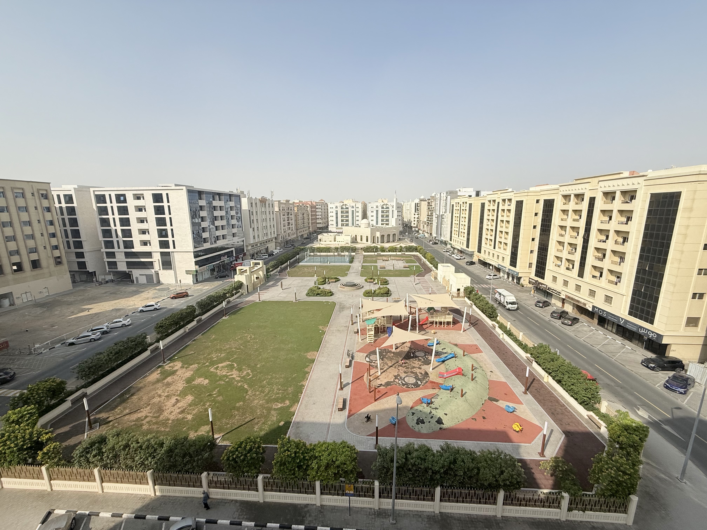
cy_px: 265
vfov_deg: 85.7
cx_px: 354
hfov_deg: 102.1
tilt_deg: -10.3
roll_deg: +0.6
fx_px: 286
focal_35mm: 14
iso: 50
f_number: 2.2
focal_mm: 2.22
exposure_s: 1/4425
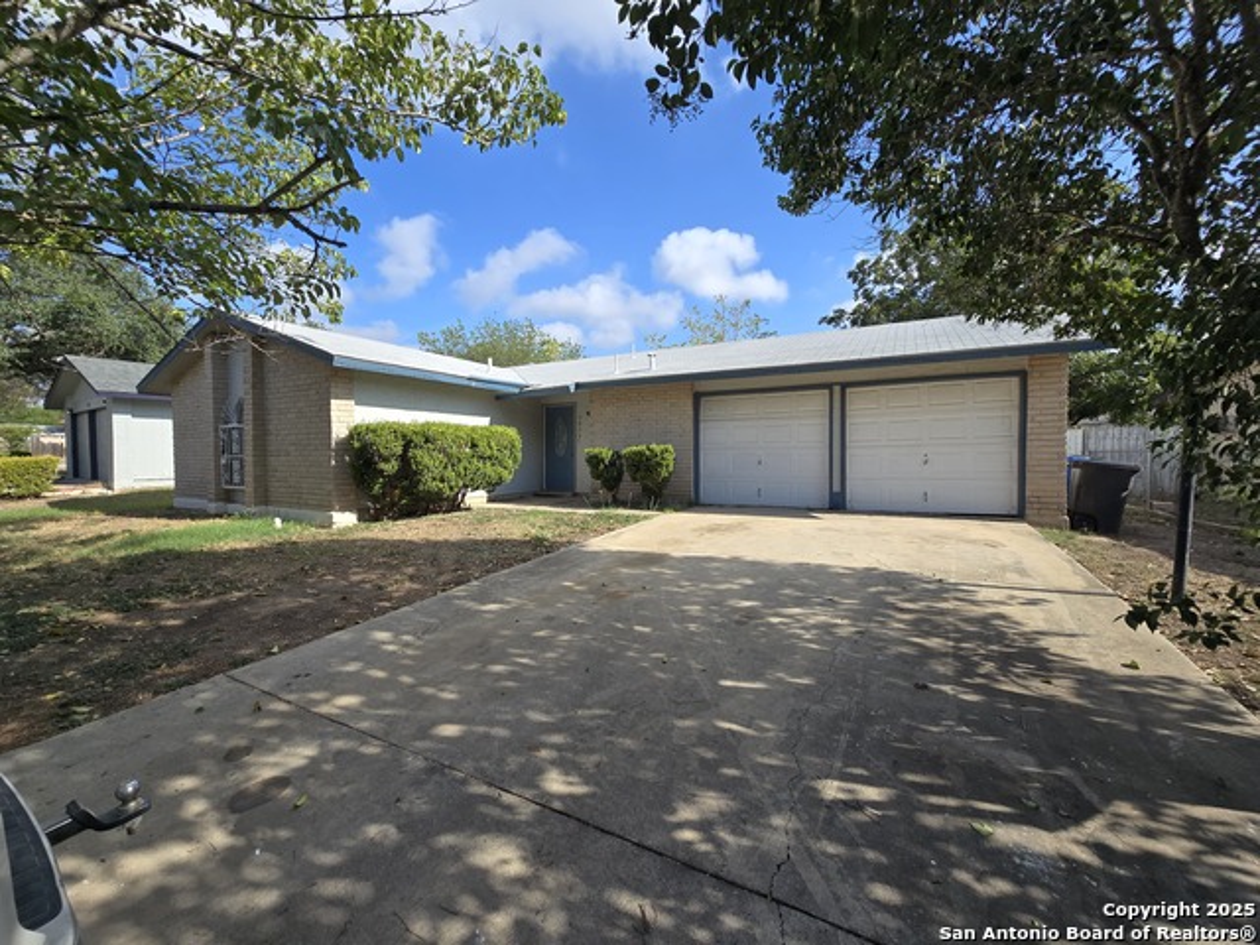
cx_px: 630
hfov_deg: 106.2
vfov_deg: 89.9
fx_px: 473
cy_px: 472
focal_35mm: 13
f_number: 2.2
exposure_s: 1/1402
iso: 50
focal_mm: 2.2
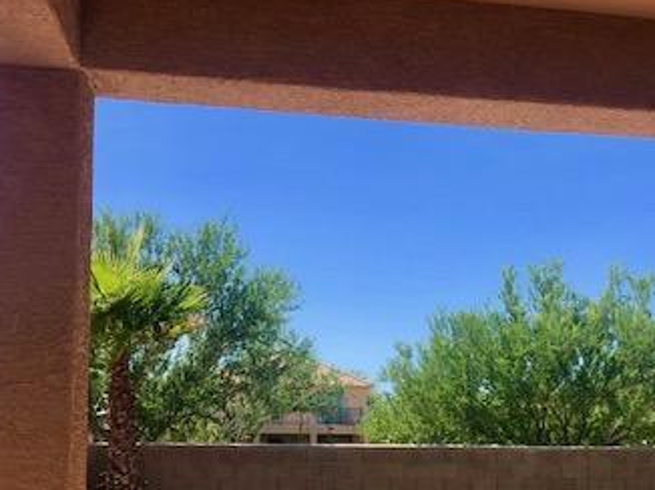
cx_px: 466
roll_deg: +0.8
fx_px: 1040
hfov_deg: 34.4
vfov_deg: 25.9
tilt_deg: +2.4
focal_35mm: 55
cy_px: 410
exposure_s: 1/1845
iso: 20
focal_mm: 4
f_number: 1.8
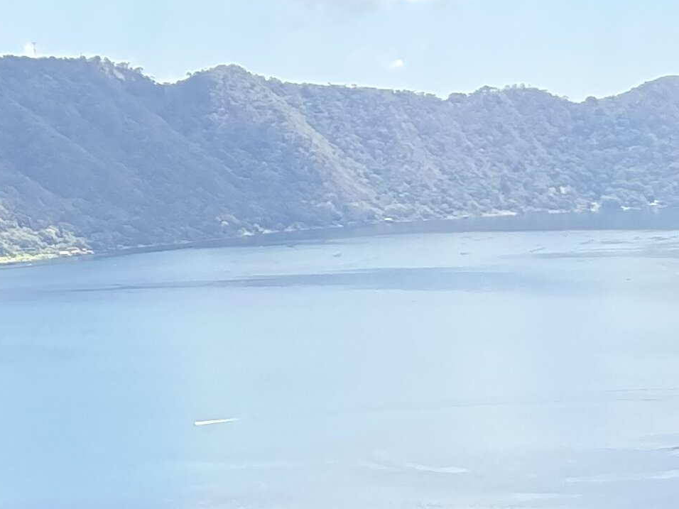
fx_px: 1903
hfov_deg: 18.9
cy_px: 788
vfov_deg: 14.2
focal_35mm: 97
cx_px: 867
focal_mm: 2.69
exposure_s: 1/244
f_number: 1.9
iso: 50
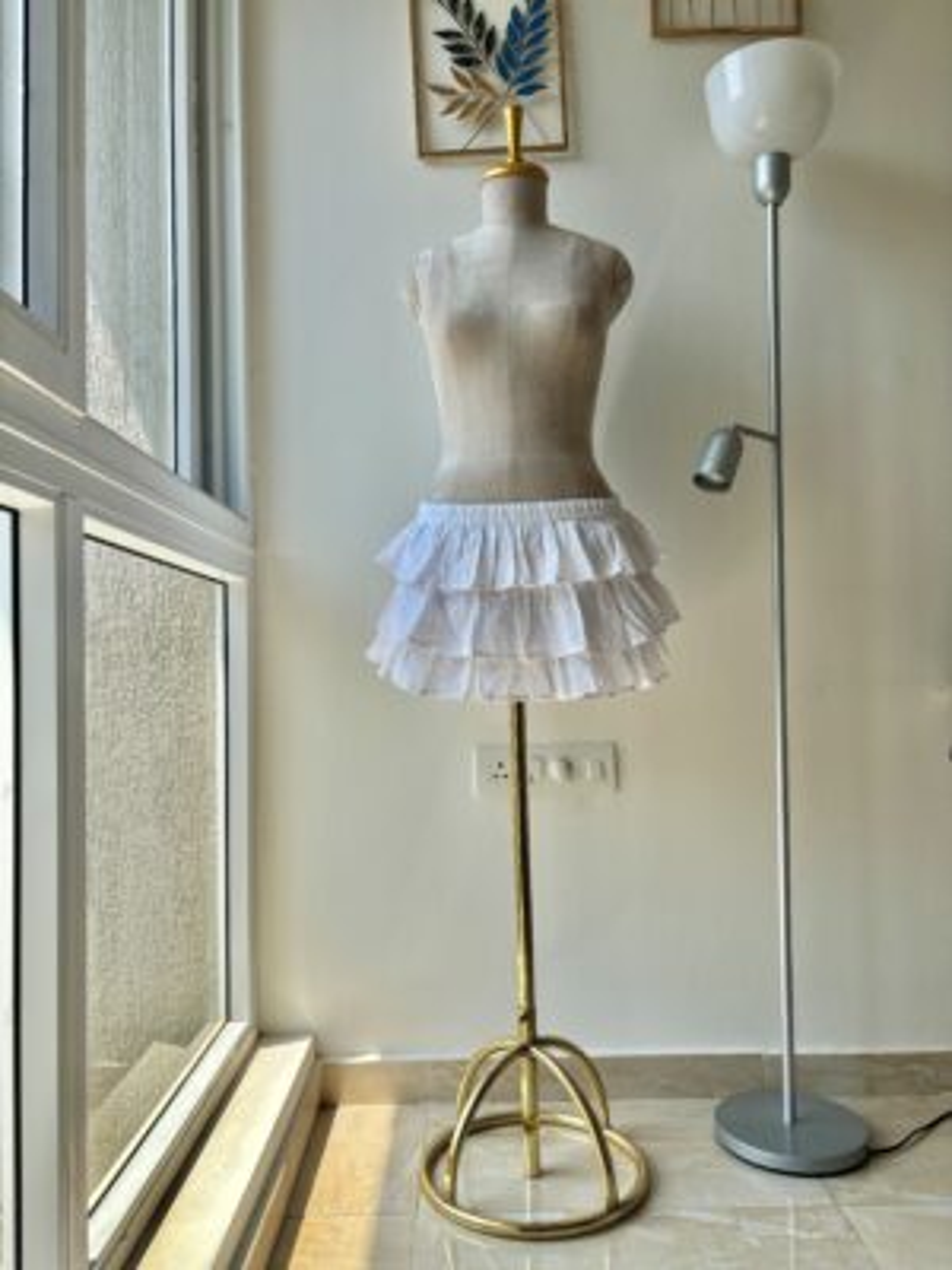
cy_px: 635
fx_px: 953
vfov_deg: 67.3
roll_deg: +0.3
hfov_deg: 53.1
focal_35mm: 26
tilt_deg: +1.9
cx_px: 476
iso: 50
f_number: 1.6
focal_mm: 5.96
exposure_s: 1/1190
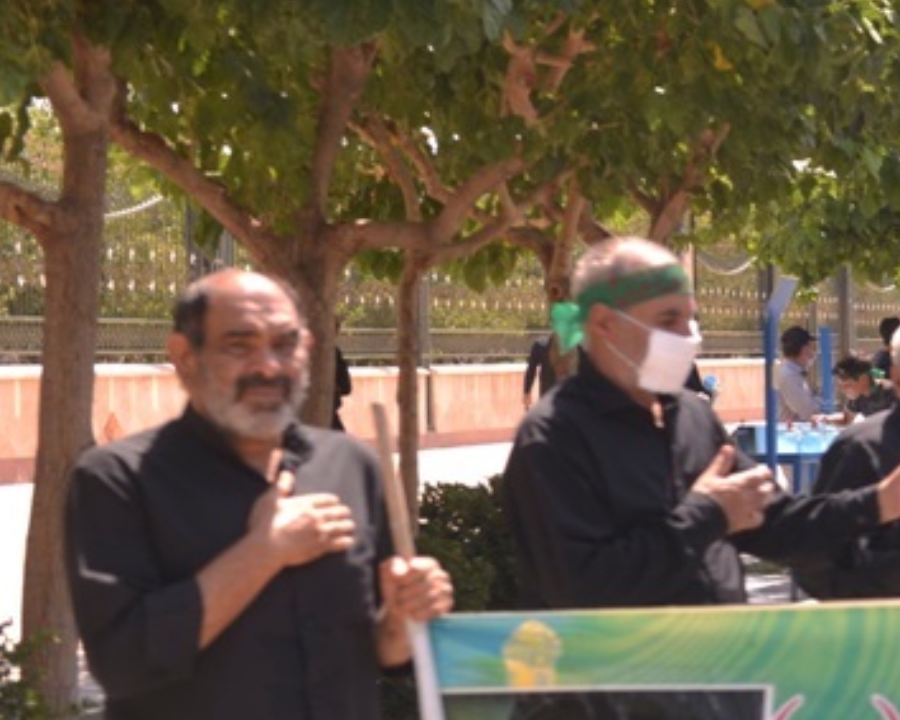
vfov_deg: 12.7
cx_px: 1454
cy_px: 488
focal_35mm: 121
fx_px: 3222
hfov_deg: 14.5
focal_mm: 38
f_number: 5
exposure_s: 1/125
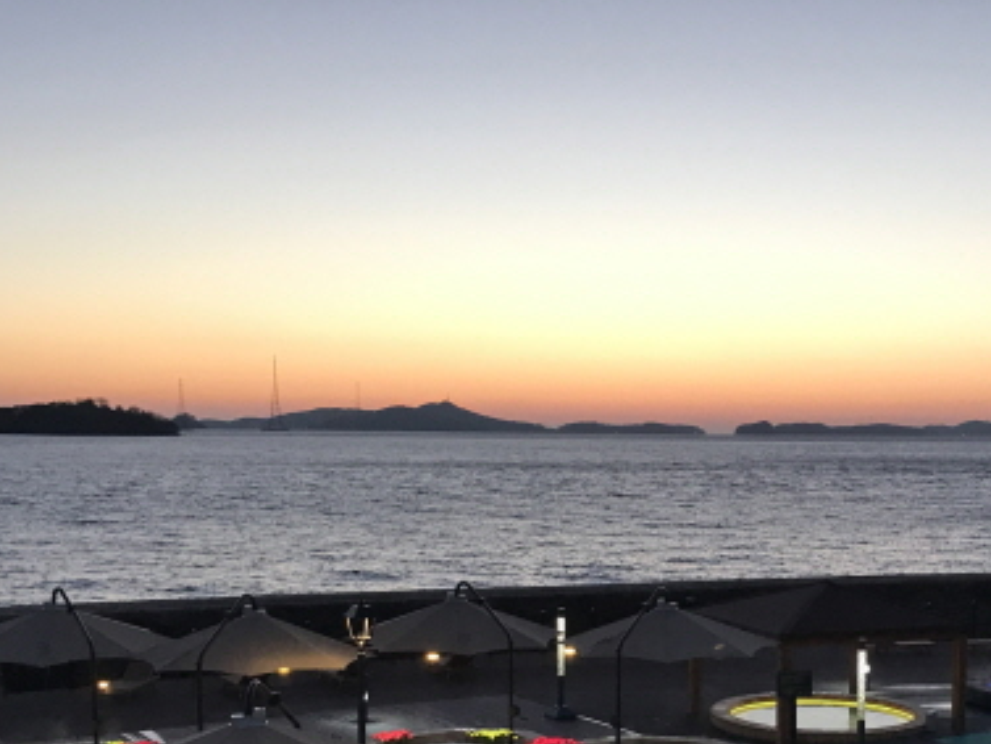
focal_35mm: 52
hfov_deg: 36.3
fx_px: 1489
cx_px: 681
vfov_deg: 27.5
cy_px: 585
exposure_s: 1/30
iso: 32
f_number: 1.8
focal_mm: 3.99
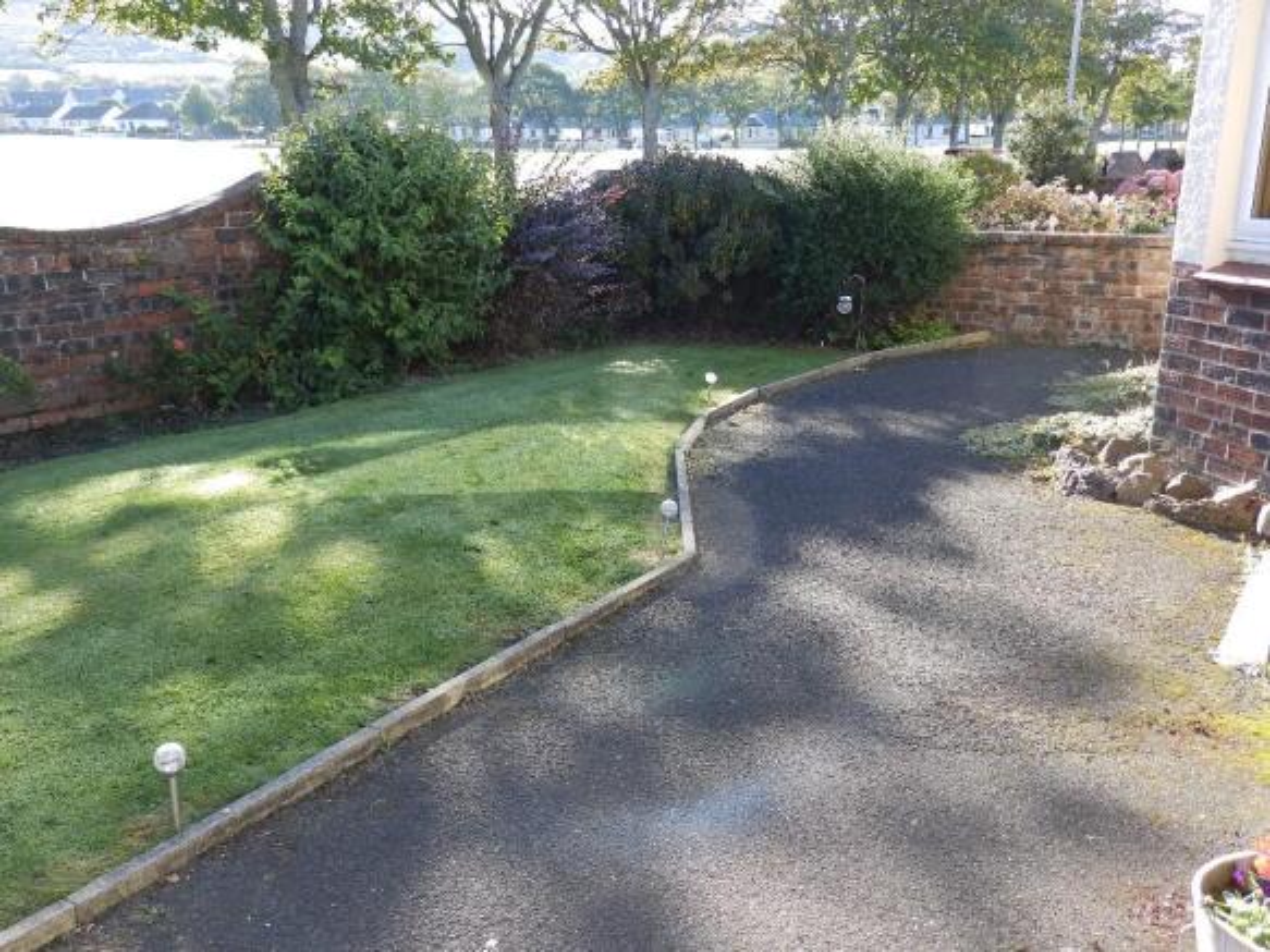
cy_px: 476
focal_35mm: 32
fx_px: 1174
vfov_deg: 44.1
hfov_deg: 56.8
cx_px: 635
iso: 80
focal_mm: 5.7
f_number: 3.7
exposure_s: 1/80
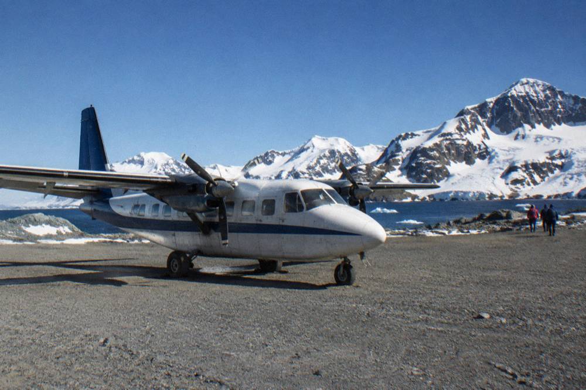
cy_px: 195
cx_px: 293
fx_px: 651
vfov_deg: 33.4
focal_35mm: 40
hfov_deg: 48.5
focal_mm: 40
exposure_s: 1/800
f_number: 5.6
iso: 320
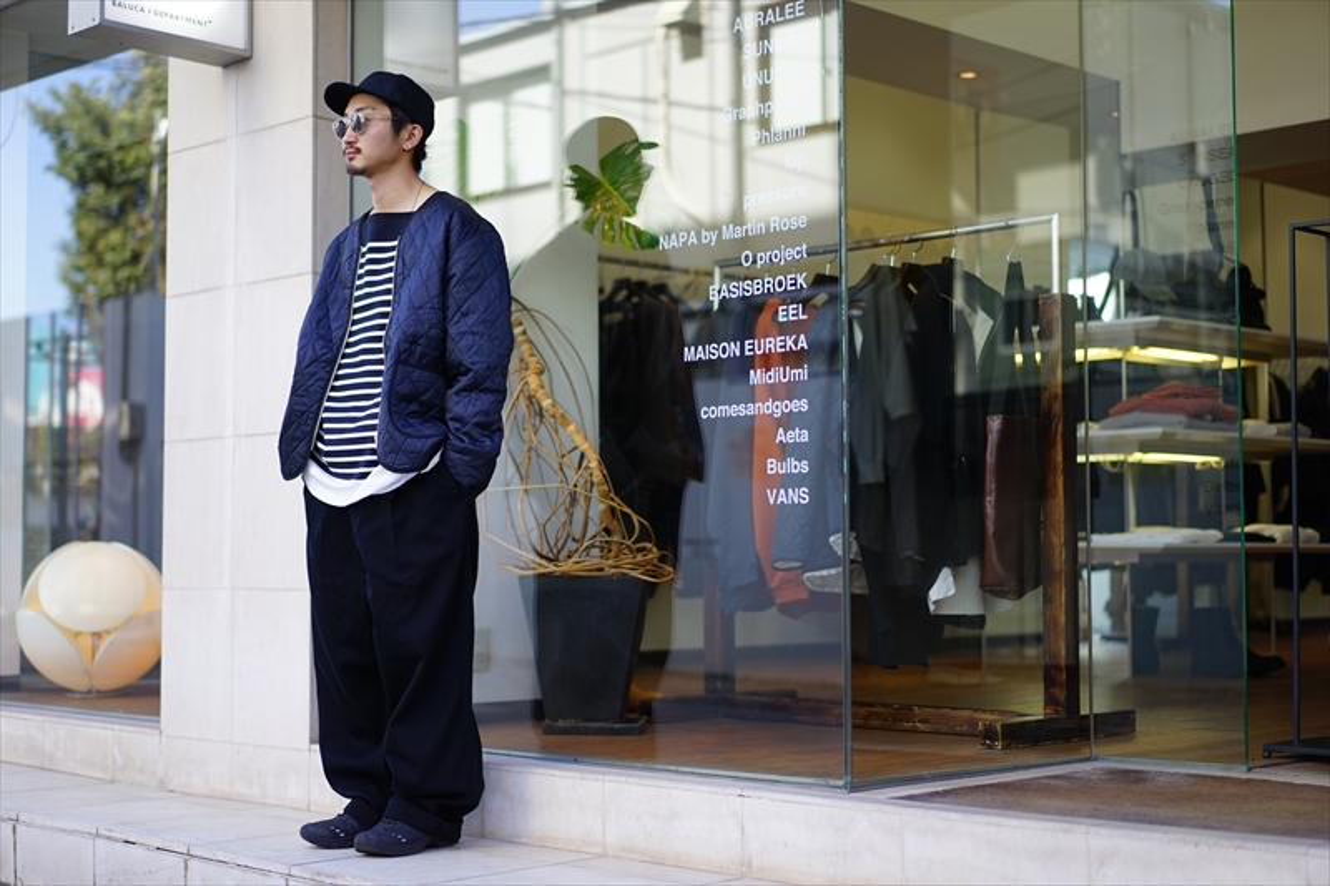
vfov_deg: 24.6
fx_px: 2031
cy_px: 443
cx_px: 665
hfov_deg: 36.3
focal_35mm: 55
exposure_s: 1/320
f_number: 1.8
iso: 100
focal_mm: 55
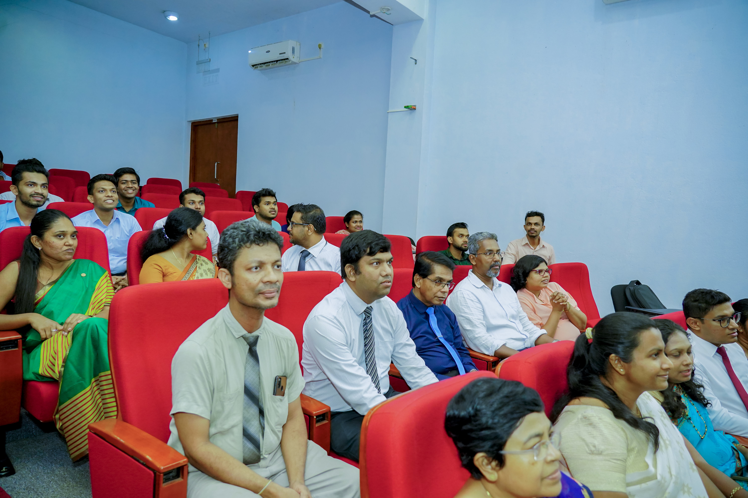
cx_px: 374
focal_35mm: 24
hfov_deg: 73.7
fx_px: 499
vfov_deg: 53.1
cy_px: 249
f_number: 4
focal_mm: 24
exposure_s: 1/200
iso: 2000
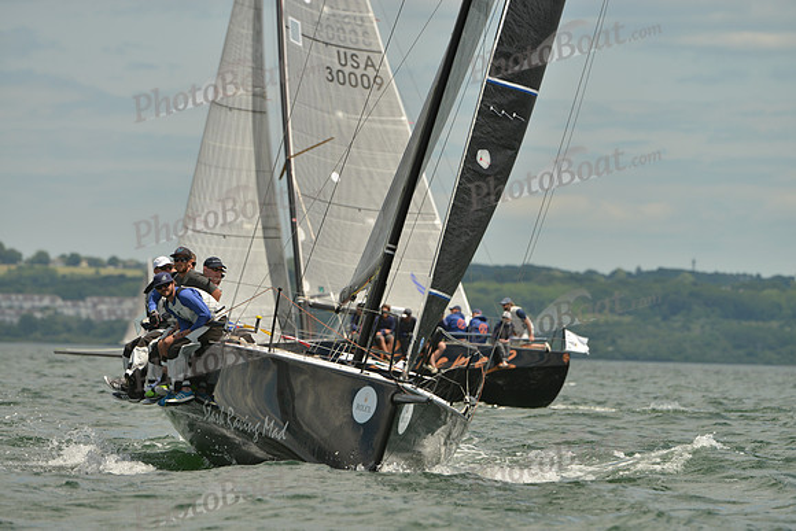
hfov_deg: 5.2
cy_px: 266
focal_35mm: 400
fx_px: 8846
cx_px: 398
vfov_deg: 3.4
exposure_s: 1/800
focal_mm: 400
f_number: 7.1
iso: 200
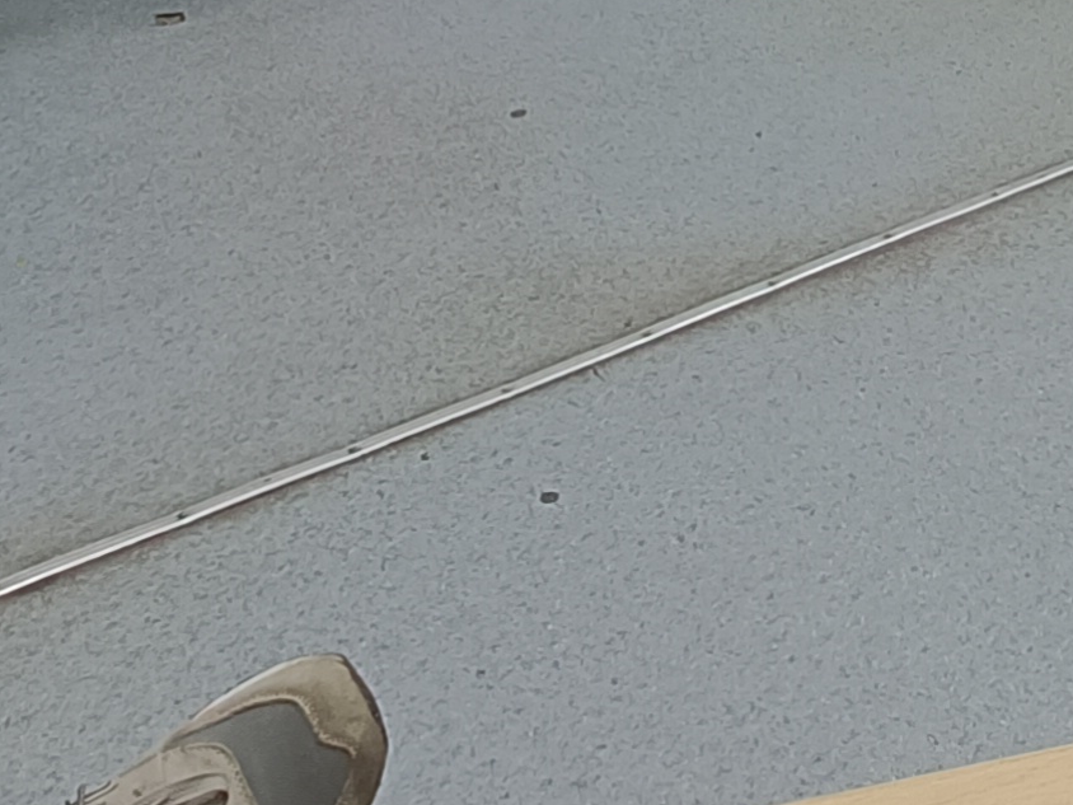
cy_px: -516
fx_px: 1798
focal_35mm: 58
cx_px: 903
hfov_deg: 32.1
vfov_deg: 20.3
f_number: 2.2
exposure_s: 1/50
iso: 160
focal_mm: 1.64
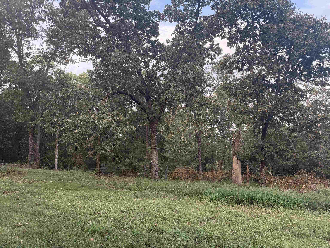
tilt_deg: +5.4
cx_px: 165
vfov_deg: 56.8
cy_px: 124
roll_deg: +1.6
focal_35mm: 24
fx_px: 229
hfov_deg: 71.6
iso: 100
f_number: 1.78
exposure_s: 1/189
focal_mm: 6.76
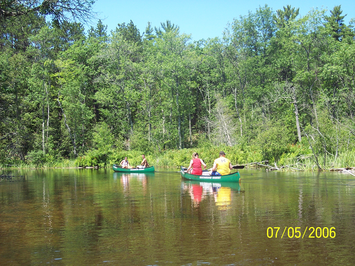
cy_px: 133
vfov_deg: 28.0
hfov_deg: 36.8
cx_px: 178
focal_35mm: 52
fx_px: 533
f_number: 4
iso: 100
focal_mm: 10.7
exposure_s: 1/350
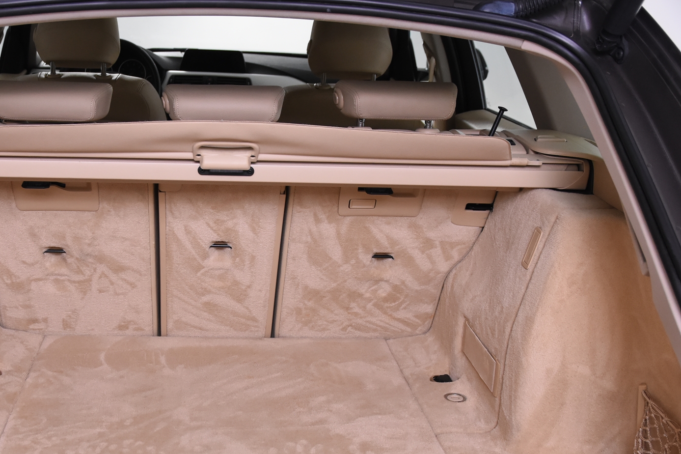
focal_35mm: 54
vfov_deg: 24.9
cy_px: 308
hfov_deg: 36.4
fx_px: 1021
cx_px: 218
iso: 1600
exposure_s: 1/80
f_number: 4.5
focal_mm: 26
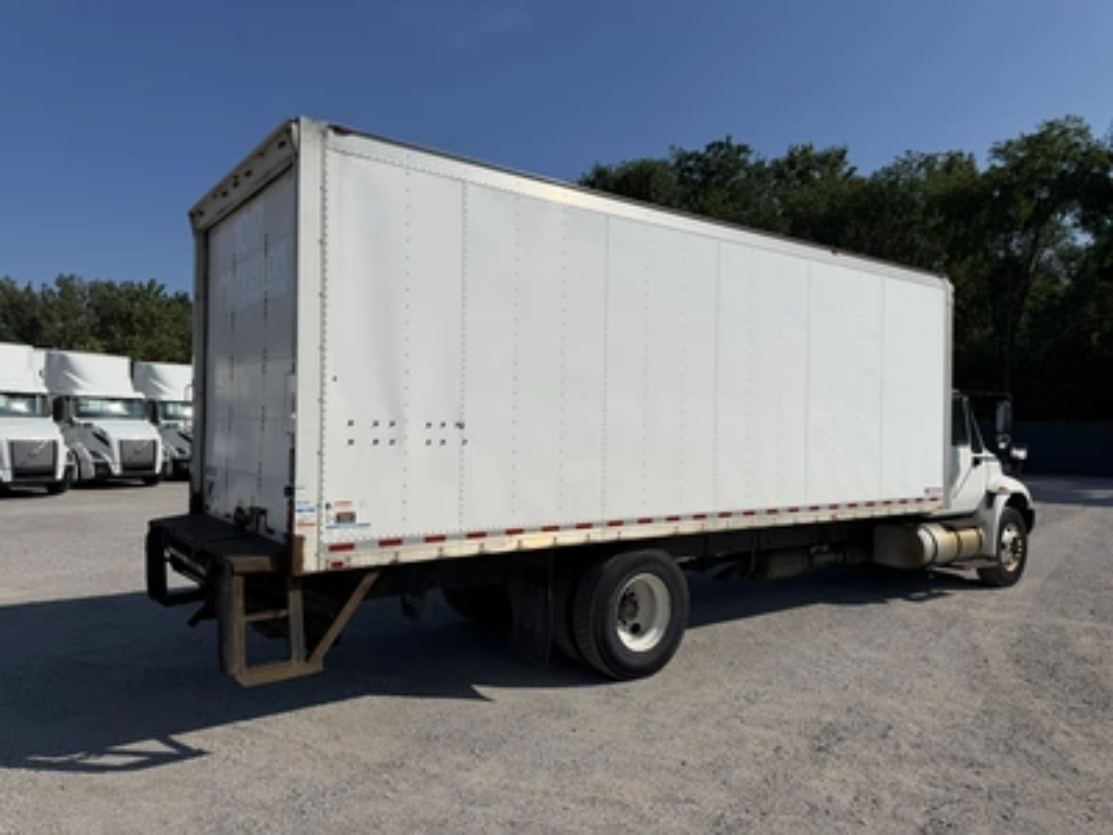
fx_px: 772
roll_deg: -0.2
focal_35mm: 24
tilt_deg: +6.0
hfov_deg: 71.6
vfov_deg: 56.8
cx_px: 556
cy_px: 418
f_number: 1.78
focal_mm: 6.76
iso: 80
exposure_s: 1/14286
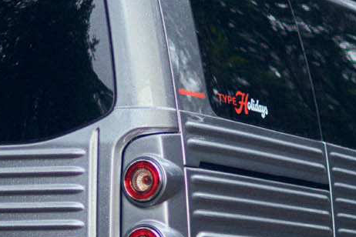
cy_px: 196
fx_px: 2057
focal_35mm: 208
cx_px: 76
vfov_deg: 6.6
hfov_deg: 9.9
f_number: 1.4
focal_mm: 50
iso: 800
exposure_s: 1/200
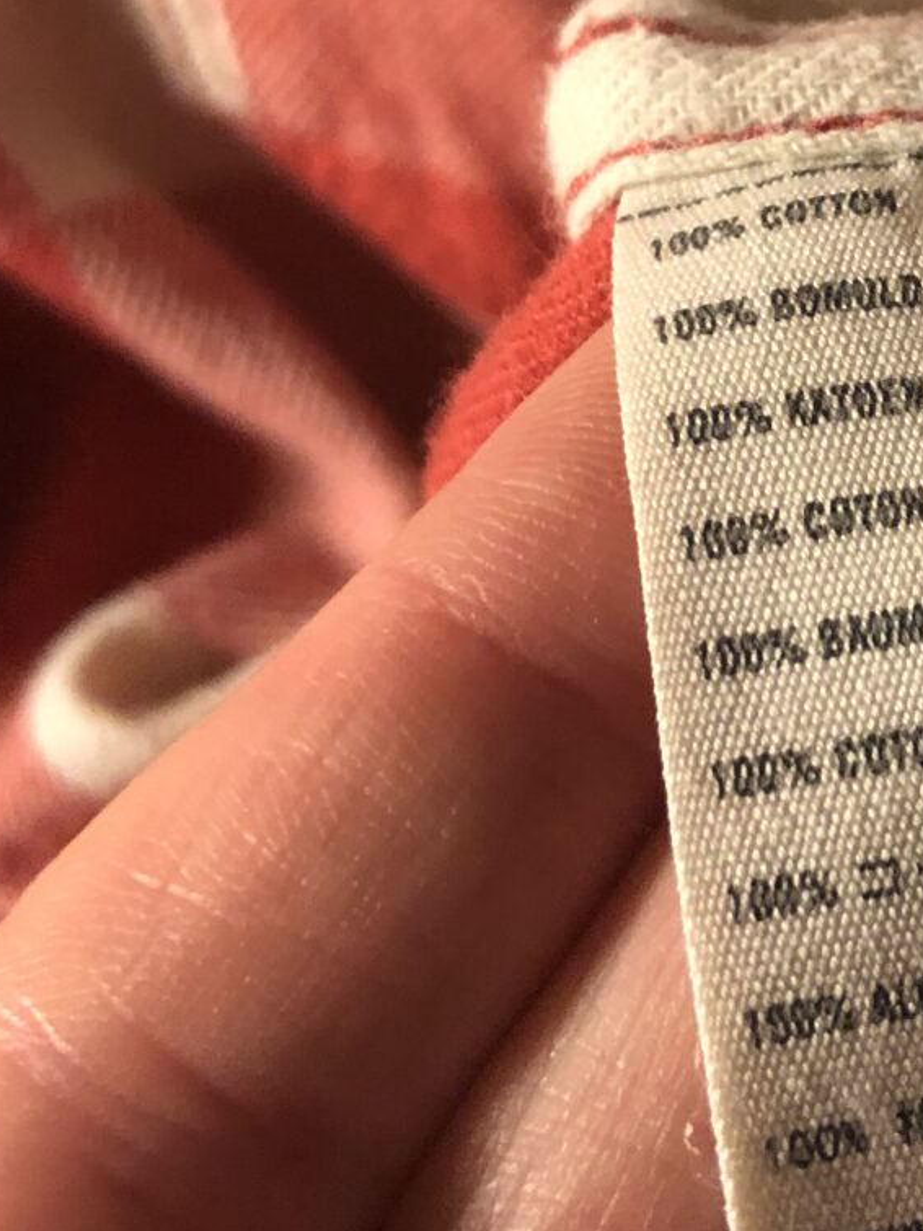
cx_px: 995
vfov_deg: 25.3
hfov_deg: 18.7
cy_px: 271
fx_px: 2703
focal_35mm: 76
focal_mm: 3.99
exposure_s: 1/15
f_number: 1.8
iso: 80
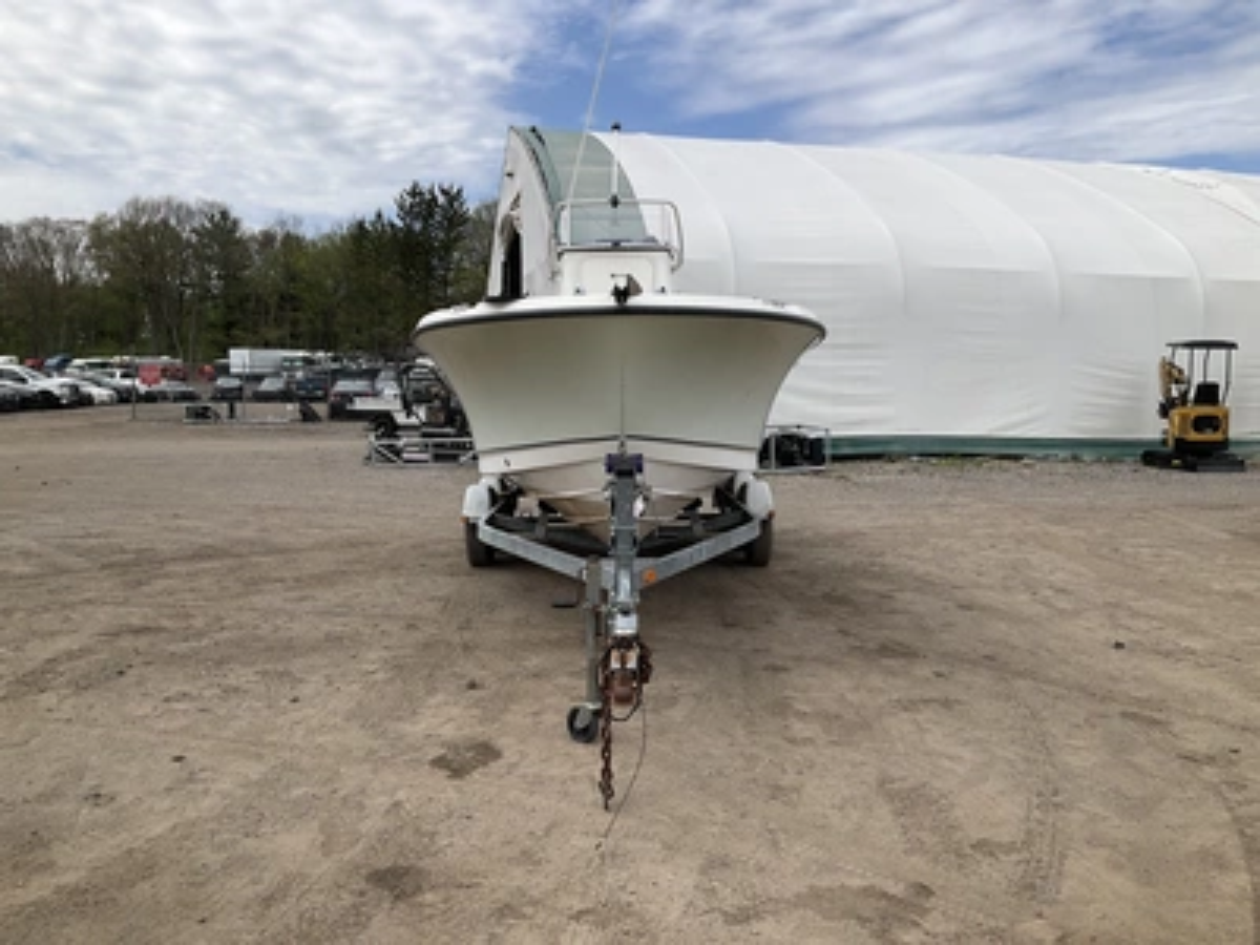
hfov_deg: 61.7
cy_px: 472
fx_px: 1056
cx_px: 630
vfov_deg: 48.2
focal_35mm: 29
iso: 25
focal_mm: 3
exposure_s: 1/2058
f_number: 1.8
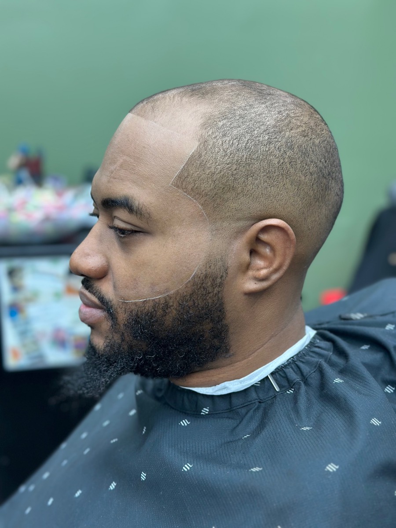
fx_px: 732
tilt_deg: -13.7
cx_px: 198
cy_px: 264
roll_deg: +0.7
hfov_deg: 30.3
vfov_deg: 39.7
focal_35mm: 48
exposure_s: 1/120
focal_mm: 6.86
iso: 100
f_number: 1.78
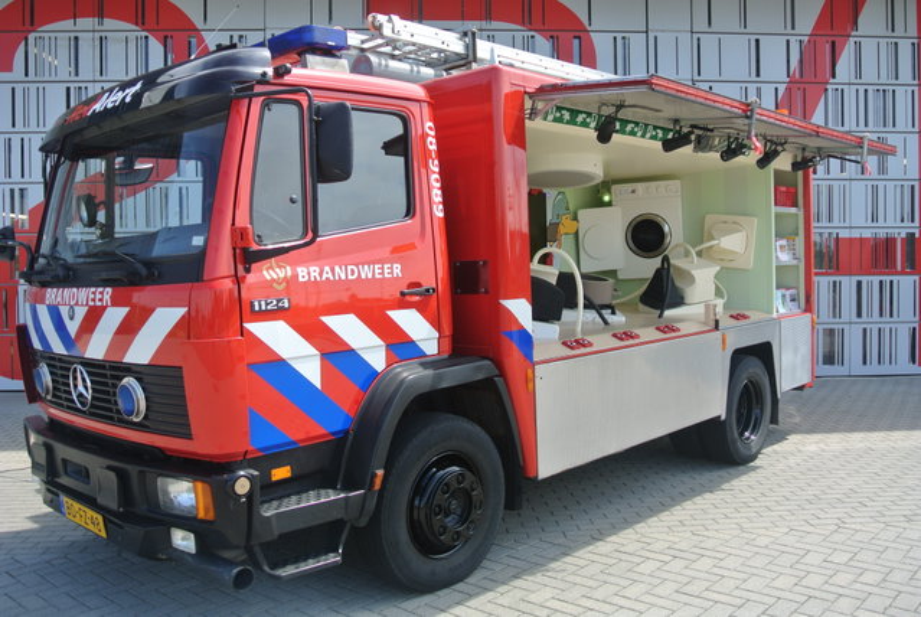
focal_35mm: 31
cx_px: 460
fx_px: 794
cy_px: 308
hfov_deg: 60.2
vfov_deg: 42.5
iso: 100
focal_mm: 11.8
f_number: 4
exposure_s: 1/320
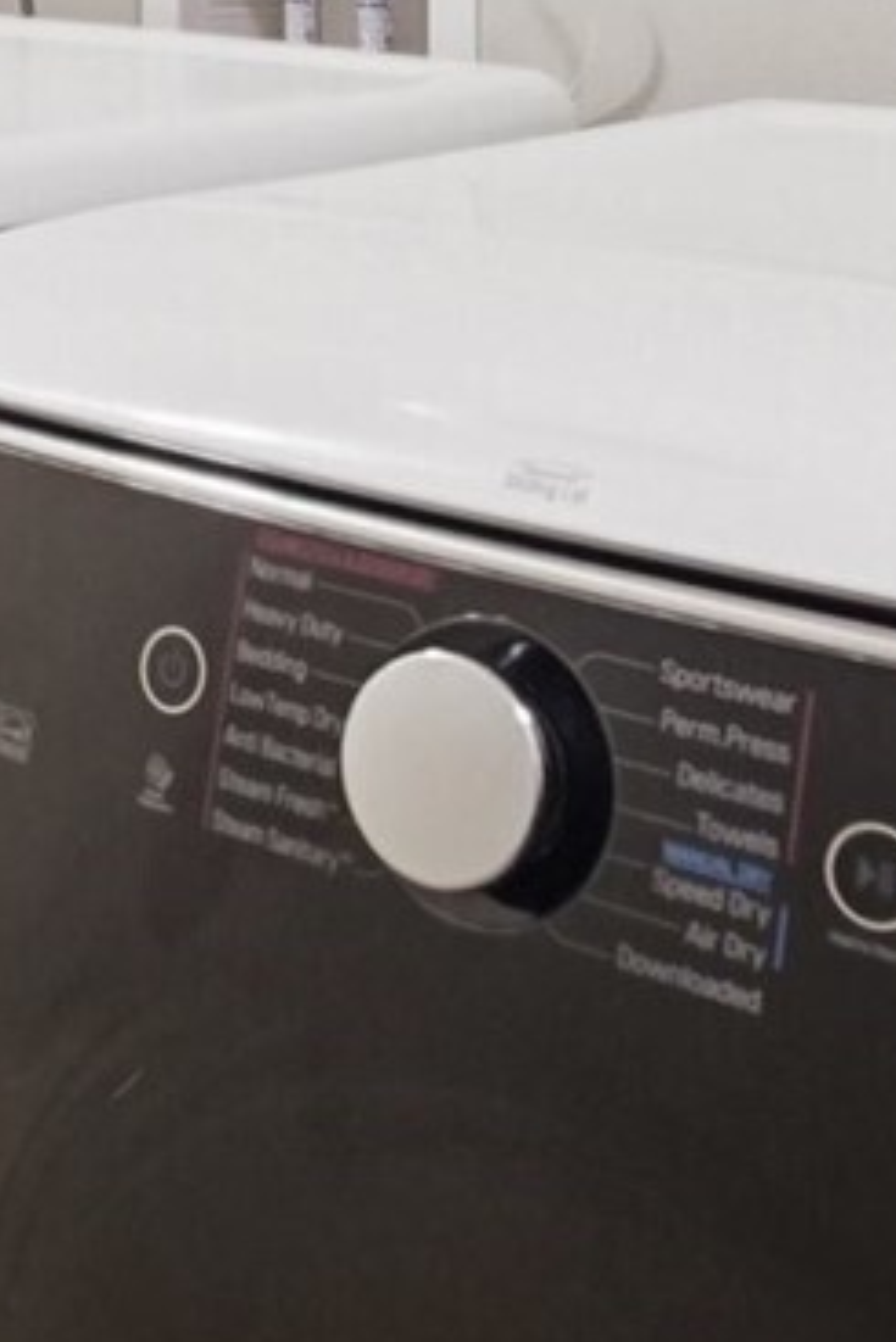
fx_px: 2760
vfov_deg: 25.3
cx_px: -510
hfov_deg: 16.5
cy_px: -144
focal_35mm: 74
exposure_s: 1/10
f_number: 8
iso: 1600
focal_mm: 16
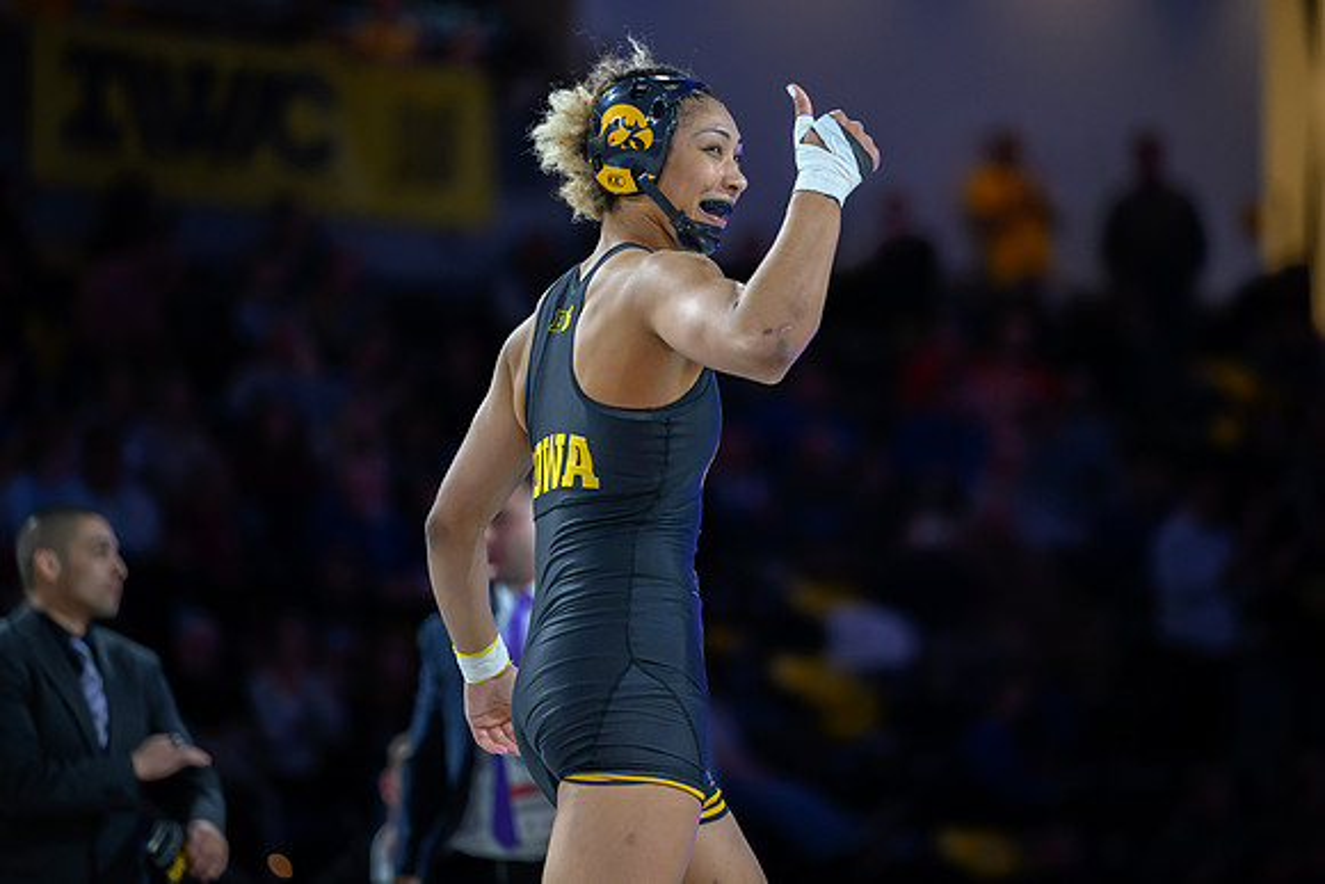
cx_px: 671
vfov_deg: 6.3
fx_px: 7993
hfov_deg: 9.5
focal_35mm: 217
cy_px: 351
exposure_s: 1/800
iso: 4500
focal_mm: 180
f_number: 2.8
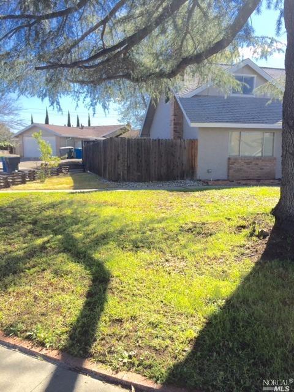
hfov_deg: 48.2
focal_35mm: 29
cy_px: 196
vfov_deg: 61.7
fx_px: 328
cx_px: 147
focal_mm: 4.15
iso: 32
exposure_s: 1/1041
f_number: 2.2
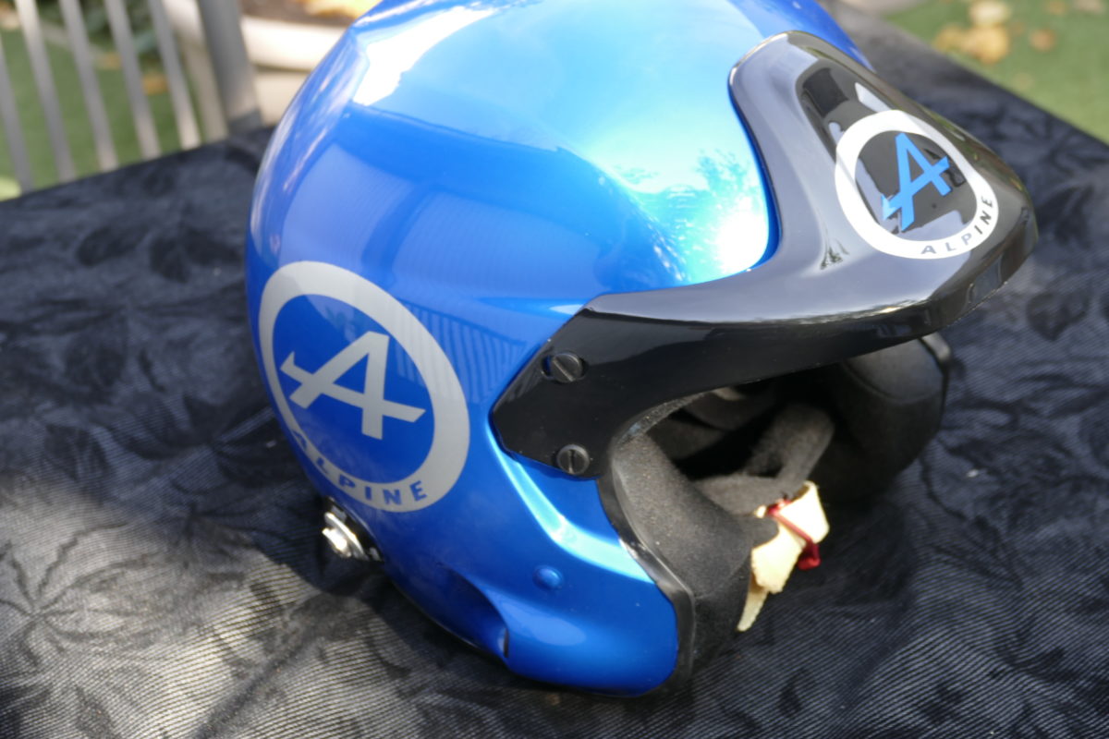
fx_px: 2957
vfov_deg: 14.3
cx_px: 554
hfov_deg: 21.2
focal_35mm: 96
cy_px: 370
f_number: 3.8
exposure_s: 1/80
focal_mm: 34.91
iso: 125
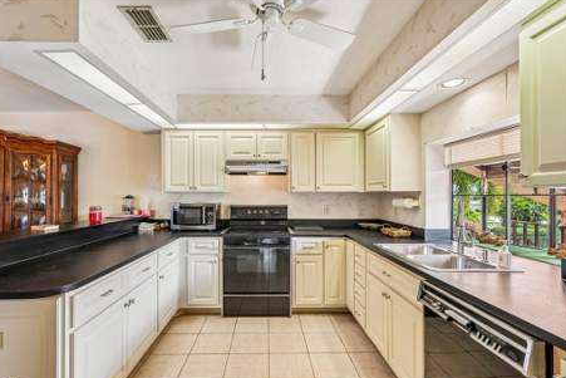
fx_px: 267
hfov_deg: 93.2
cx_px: 271
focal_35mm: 17
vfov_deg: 70.5
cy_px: 194
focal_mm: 16
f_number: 8
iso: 400
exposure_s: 1/15
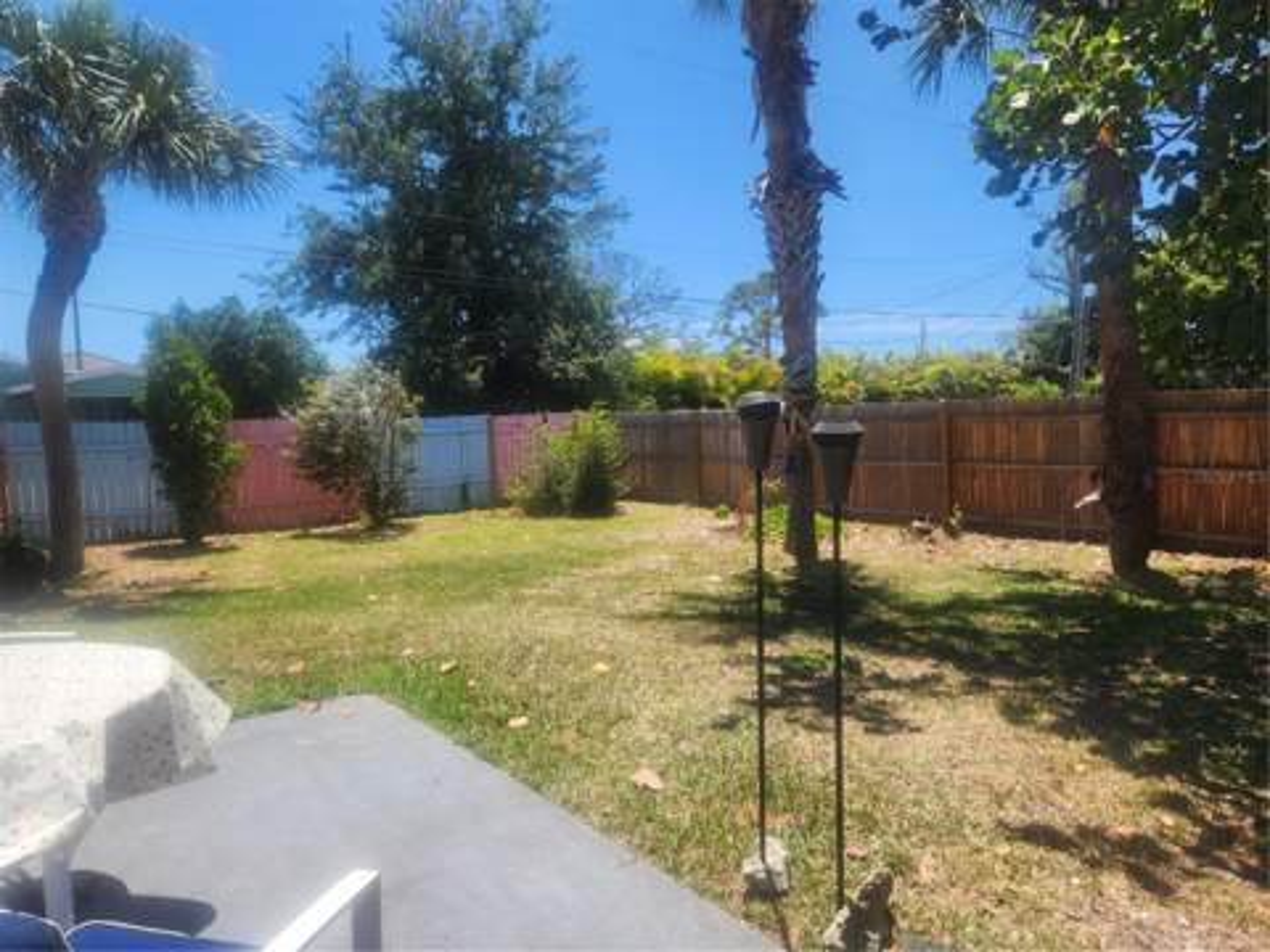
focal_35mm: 23
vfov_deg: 58.9
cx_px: 635
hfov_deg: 73.9
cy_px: 476
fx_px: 844
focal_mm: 5.4
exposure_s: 1/1336
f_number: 1.8
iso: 20
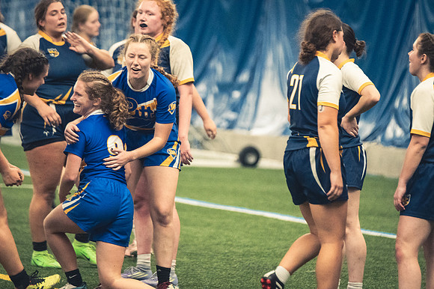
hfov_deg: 7.2
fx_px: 3434
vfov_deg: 4.8
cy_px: 144
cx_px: 217
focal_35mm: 285
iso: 12800
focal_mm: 190
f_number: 2.8
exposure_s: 1/500
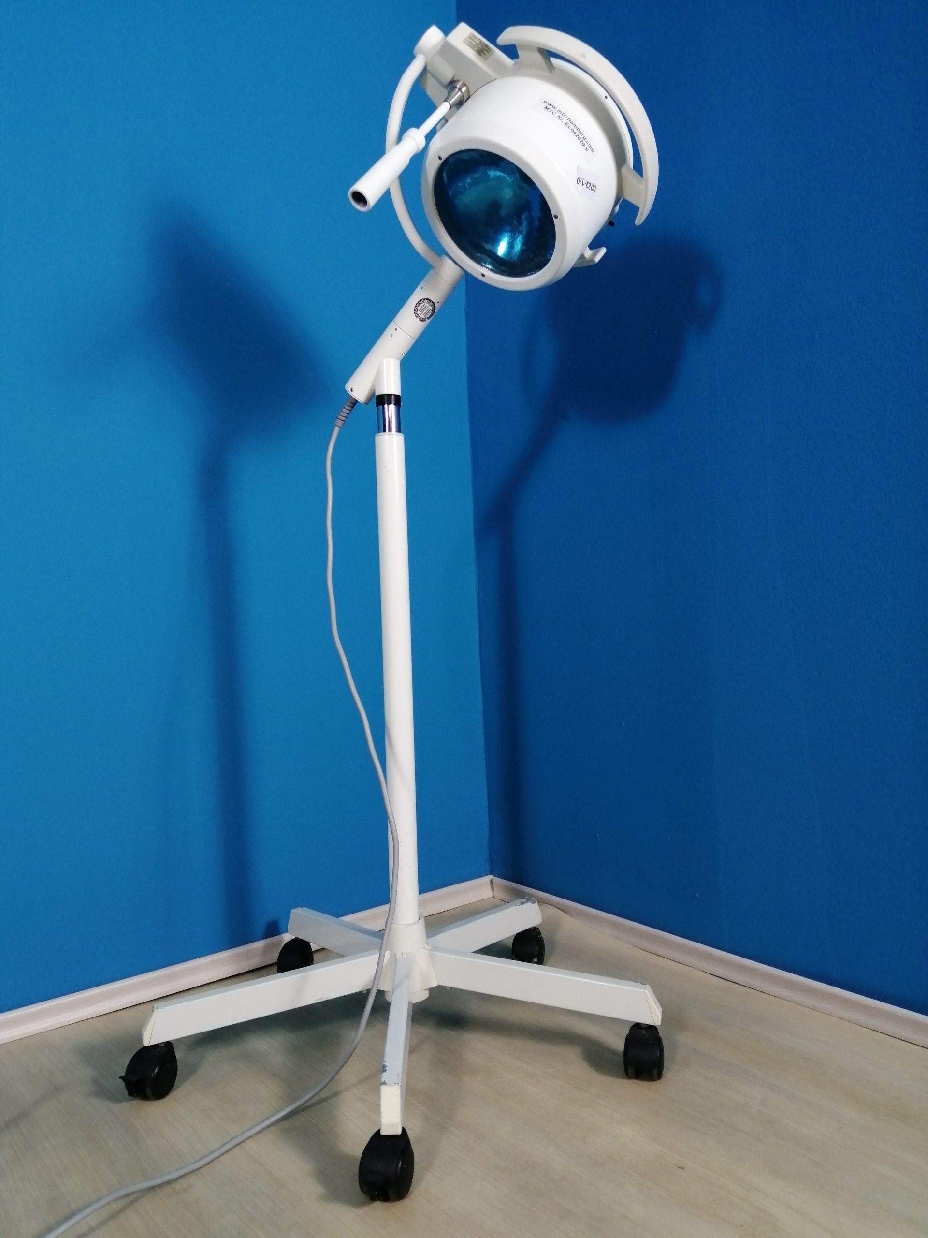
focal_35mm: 26
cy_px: 619
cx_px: 464
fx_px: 929
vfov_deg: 67.3
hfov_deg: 53.1
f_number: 1.8
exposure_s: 1/33.3
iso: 80
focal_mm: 3.6
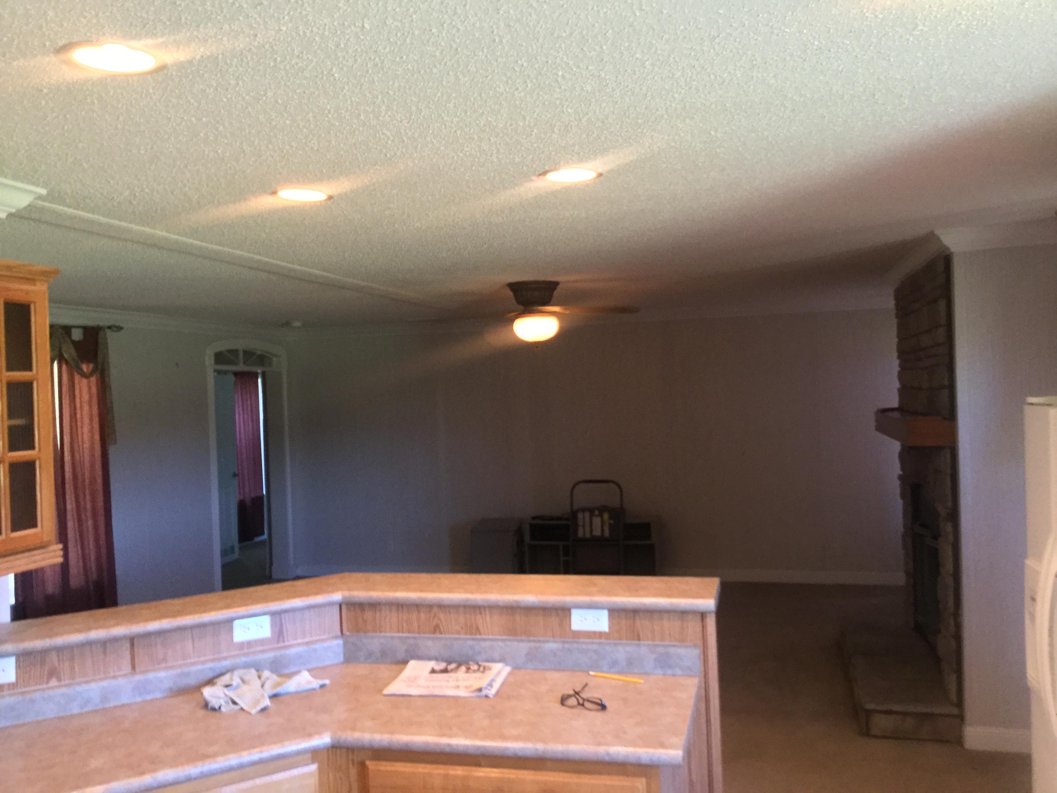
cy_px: 396
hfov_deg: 58.4
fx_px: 947
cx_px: 528
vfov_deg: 45.4
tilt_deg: +3.7
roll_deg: +1.4
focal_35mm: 31
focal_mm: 3.3
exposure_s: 1/30
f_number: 2.4
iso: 200
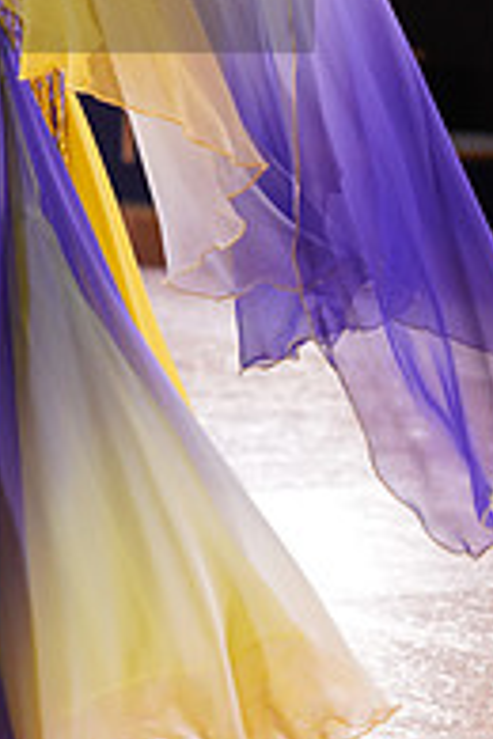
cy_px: -72
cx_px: -207
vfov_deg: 6.6
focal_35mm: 313
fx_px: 6429
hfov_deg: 4.4
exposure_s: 1/160
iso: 1600
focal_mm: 105
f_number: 5
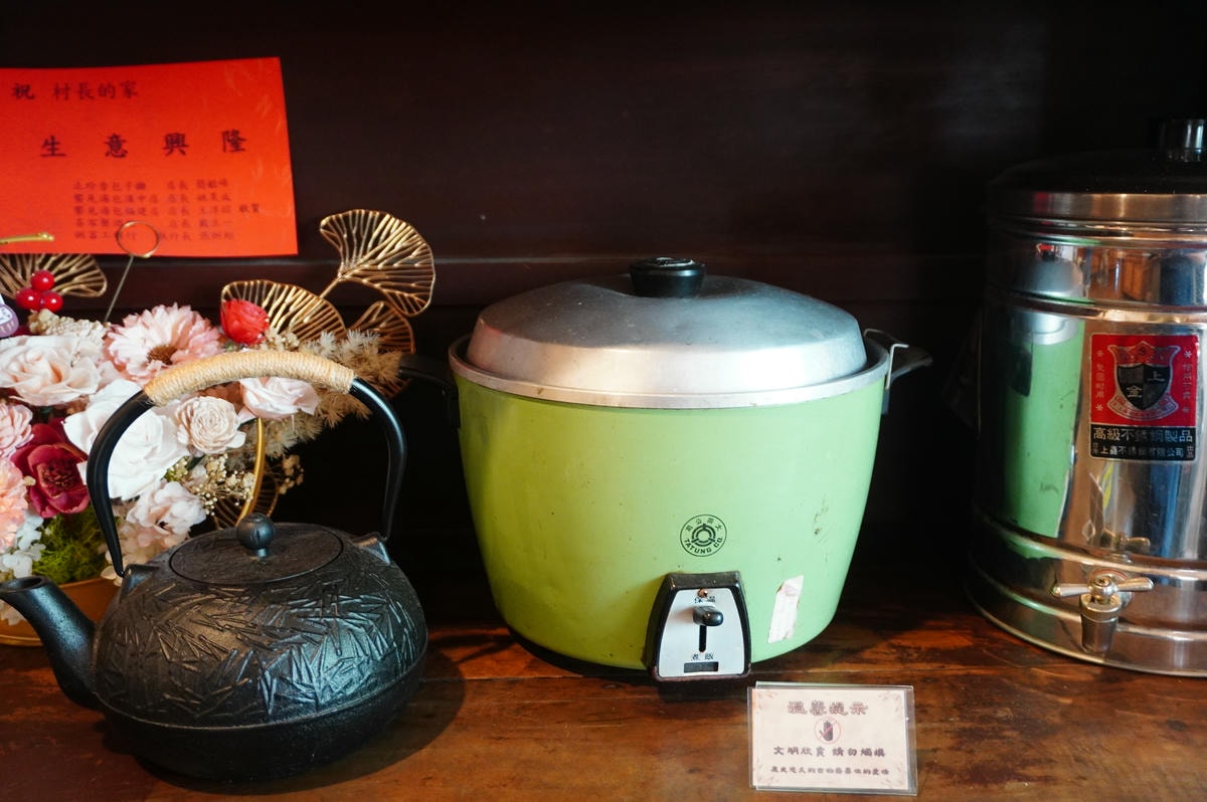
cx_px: 604
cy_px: 401
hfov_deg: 55.1
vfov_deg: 38.3
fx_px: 1156
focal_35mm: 34
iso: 2500
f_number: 4
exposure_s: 1/40
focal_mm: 23
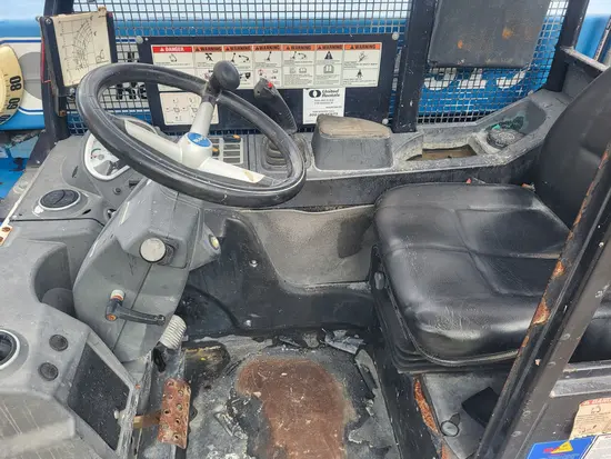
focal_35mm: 26
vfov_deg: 53.1
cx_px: 306
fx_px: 459
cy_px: 230
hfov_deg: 67.3
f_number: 1.8
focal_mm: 5.4
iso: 40
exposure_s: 1/262
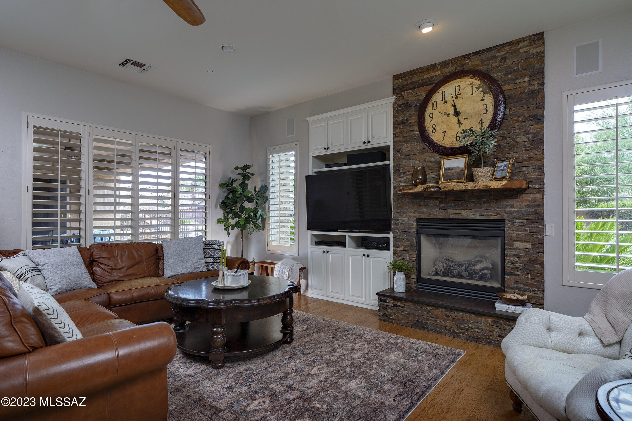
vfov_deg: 70.4
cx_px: 316
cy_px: 210
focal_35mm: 17
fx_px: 298
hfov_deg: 93.3
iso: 200
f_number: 9
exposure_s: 1/20
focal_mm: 17
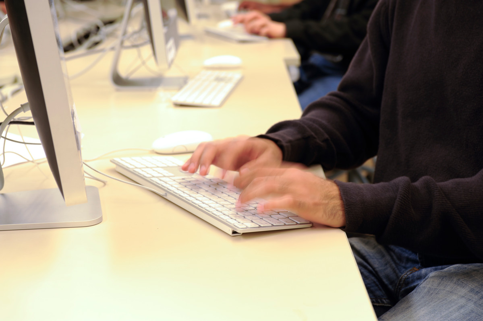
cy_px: 160
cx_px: 242
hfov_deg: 28.9
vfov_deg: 19.4
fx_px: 939
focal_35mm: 70
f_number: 7.1
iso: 100
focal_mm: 70
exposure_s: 1/8
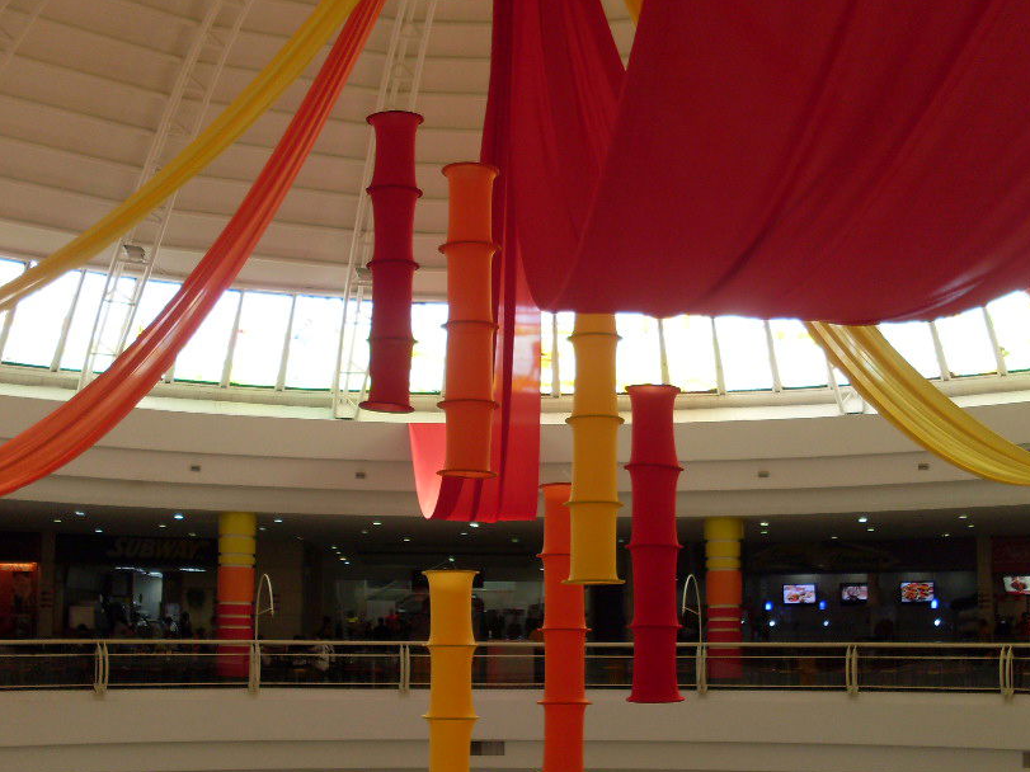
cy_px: 430
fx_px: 1428
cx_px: 527
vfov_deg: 30.2
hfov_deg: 39.7
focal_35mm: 48
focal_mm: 6.3
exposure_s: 1/90
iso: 100
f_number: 2.8
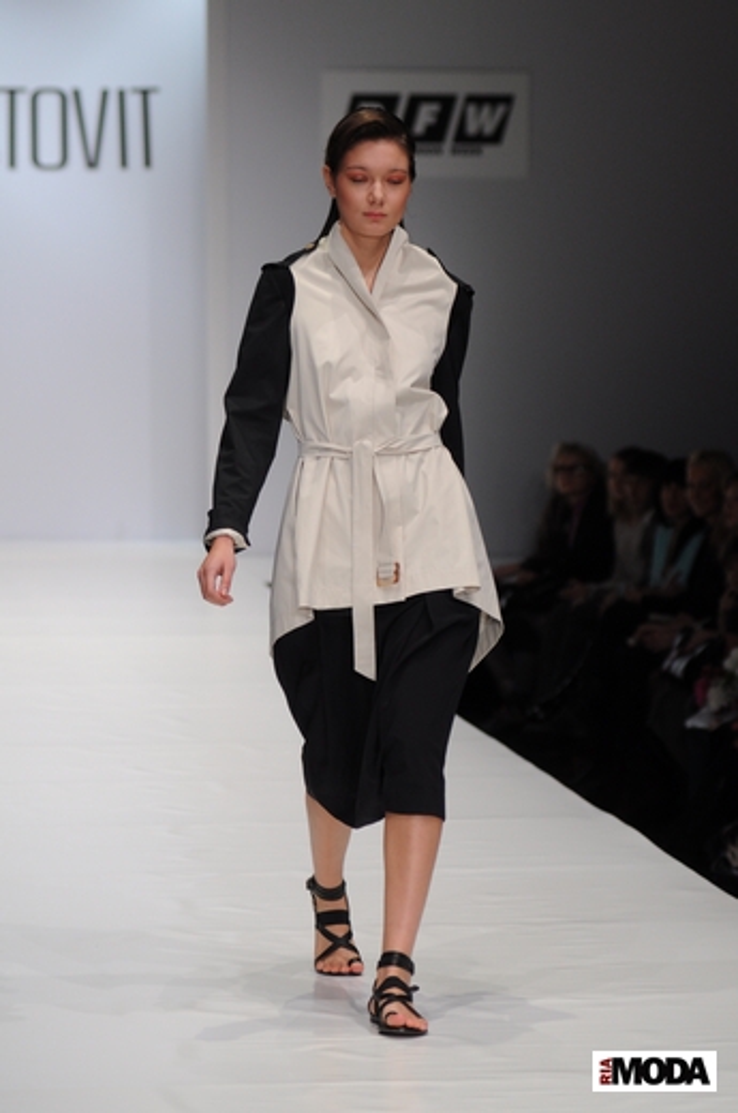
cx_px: 369
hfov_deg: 9.1
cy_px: 556
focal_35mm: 150
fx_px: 4628
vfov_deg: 13.7
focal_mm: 100
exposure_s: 1/250
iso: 640
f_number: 3.5
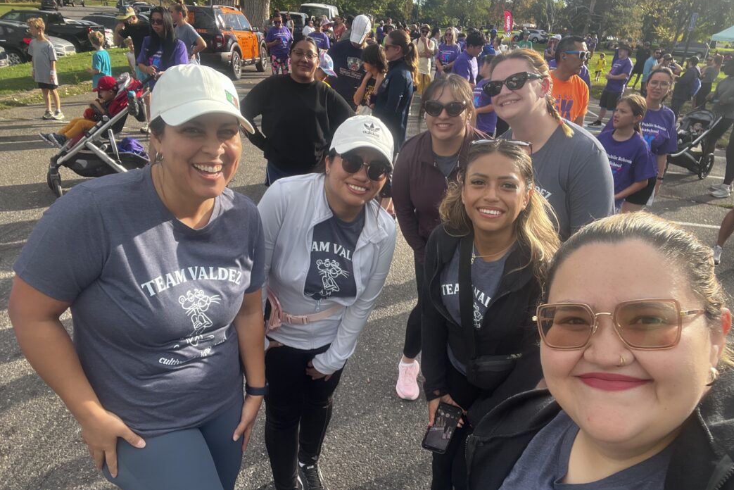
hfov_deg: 73.7
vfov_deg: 53.1
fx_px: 489
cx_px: 368
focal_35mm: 24
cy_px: 269
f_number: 2.2
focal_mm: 2.71
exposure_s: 1/189
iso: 25
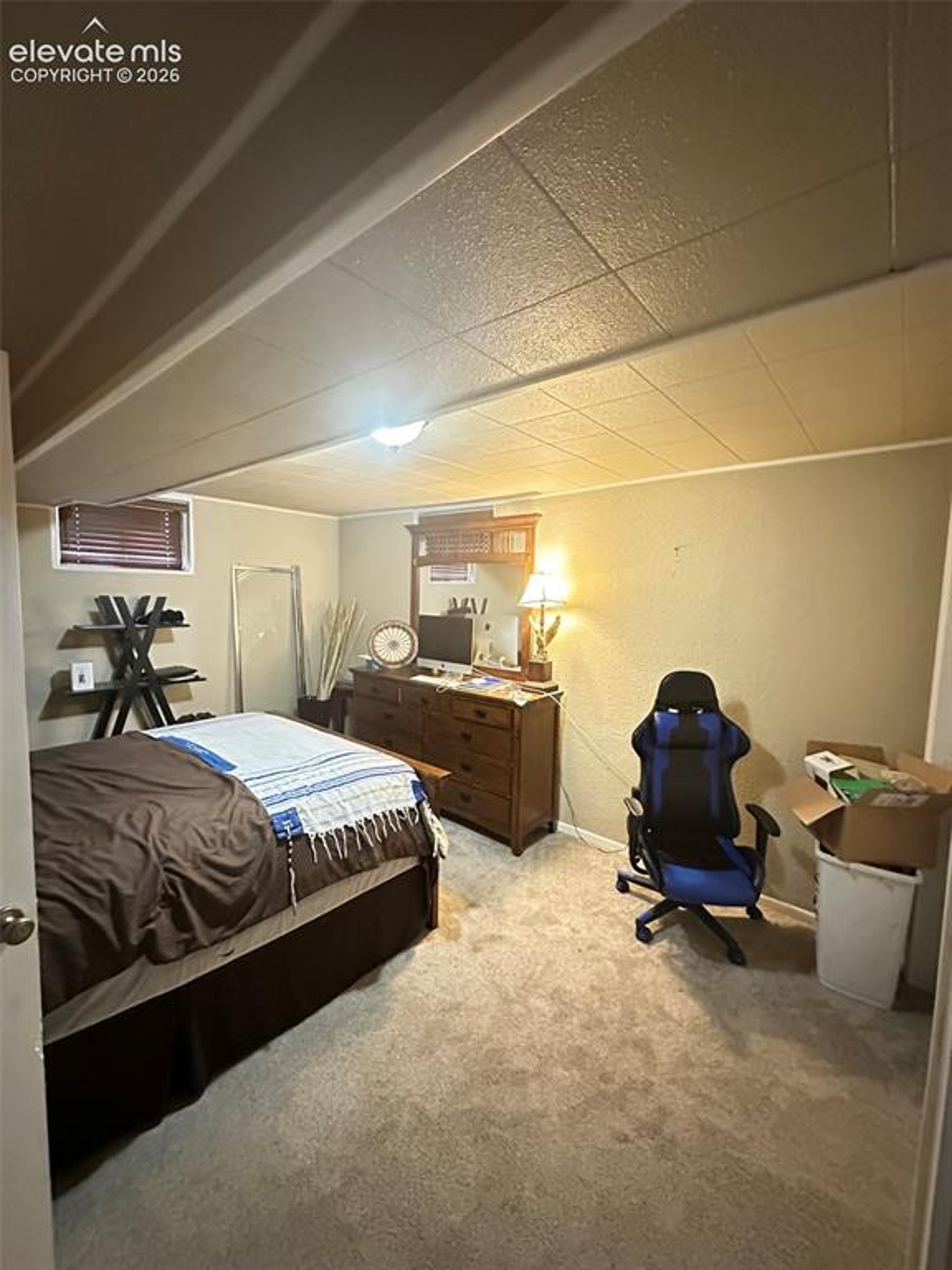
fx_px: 513
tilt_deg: -3.2
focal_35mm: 14
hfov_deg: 85.7
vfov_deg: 102.1
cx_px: 476
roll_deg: -1.4
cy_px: 635
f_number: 2.2
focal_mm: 2.22
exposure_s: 1/30
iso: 1600
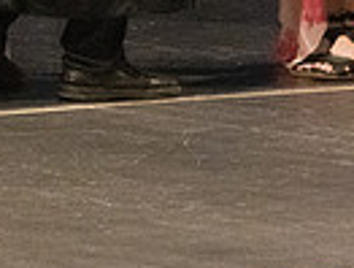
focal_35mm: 714
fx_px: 7322
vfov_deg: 2.1
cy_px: -322
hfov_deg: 2.8
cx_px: 174
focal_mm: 145
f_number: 4.5
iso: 8000
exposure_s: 1/250
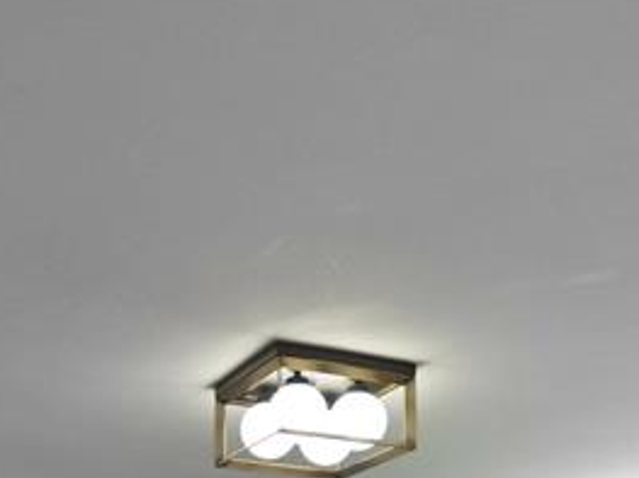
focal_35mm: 56
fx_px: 1033
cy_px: 747
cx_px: 277
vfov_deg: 21.3
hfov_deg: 34.3
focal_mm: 10
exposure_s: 1/80
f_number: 4.5
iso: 400
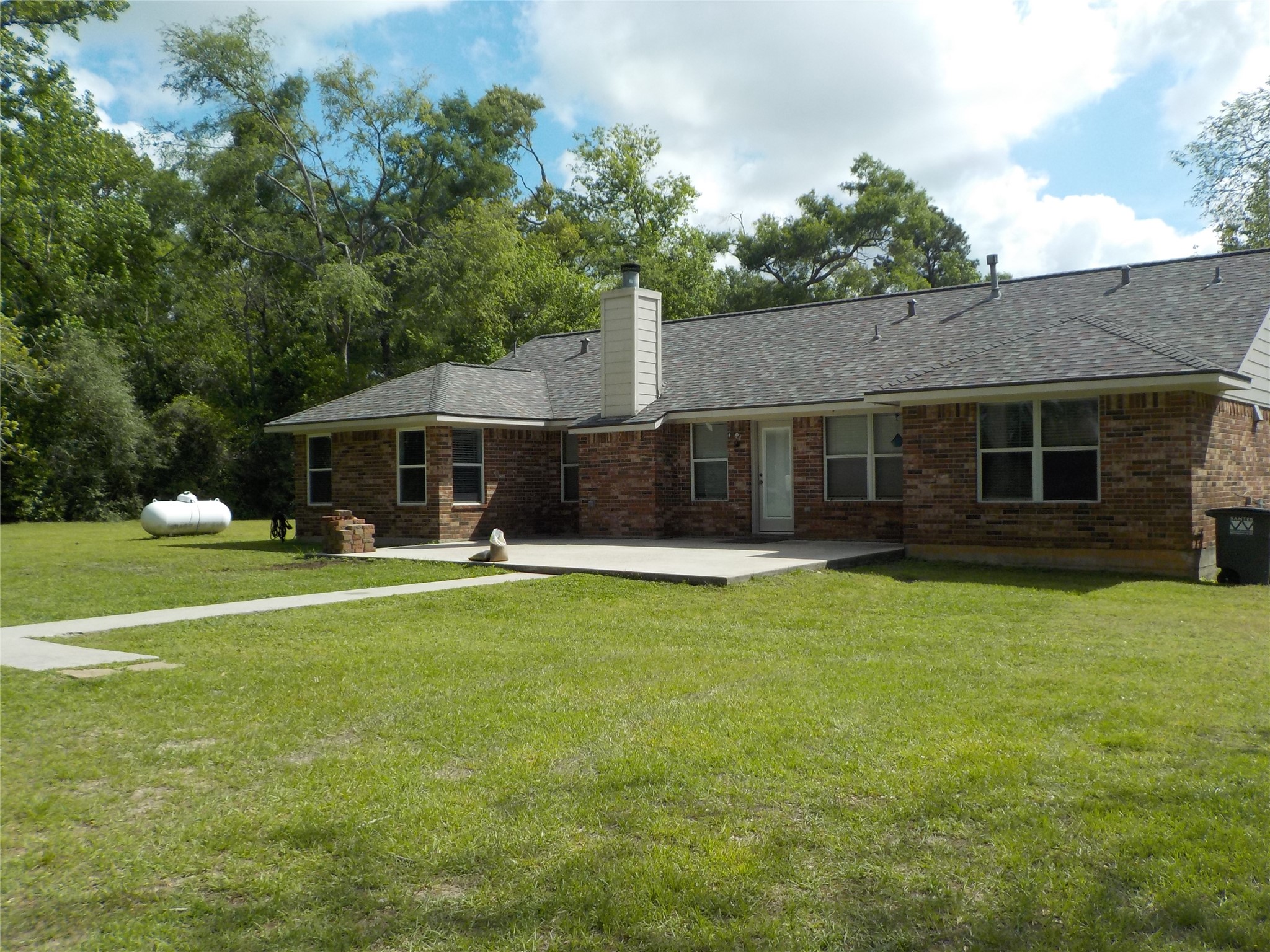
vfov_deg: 46.8
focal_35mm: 30
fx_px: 1101
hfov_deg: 60.0
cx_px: 635
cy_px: 476
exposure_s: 1/1250
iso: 125
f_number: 3.3
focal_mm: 4.1
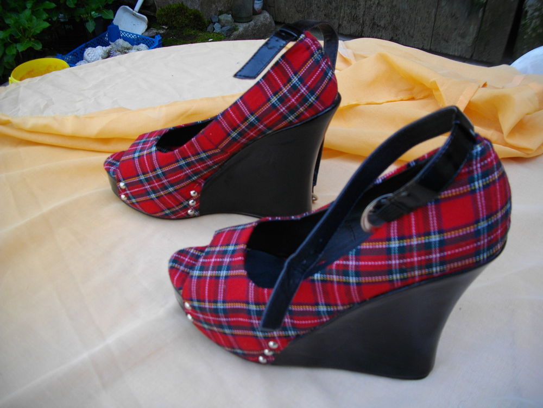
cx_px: 272
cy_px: 204
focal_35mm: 31
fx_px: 486
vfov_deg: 45.4
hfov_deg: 58.4
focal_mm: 5.7
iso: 100
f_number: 2.9
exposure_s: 1/200
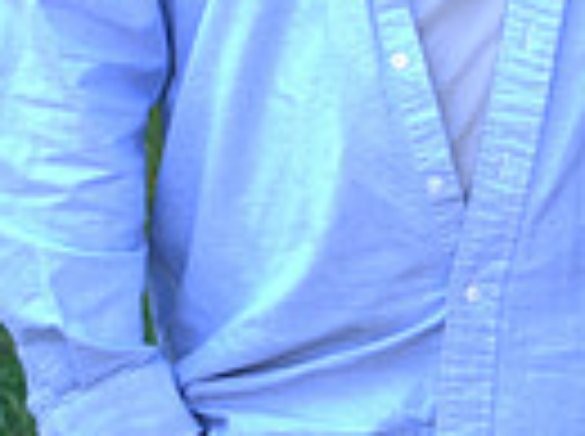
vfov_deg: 5.9
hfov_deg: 7.9
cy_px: -27
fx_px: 4217
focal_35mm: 250
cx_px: 554
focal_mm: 50
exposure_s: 1/25
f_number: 5.6
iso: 100
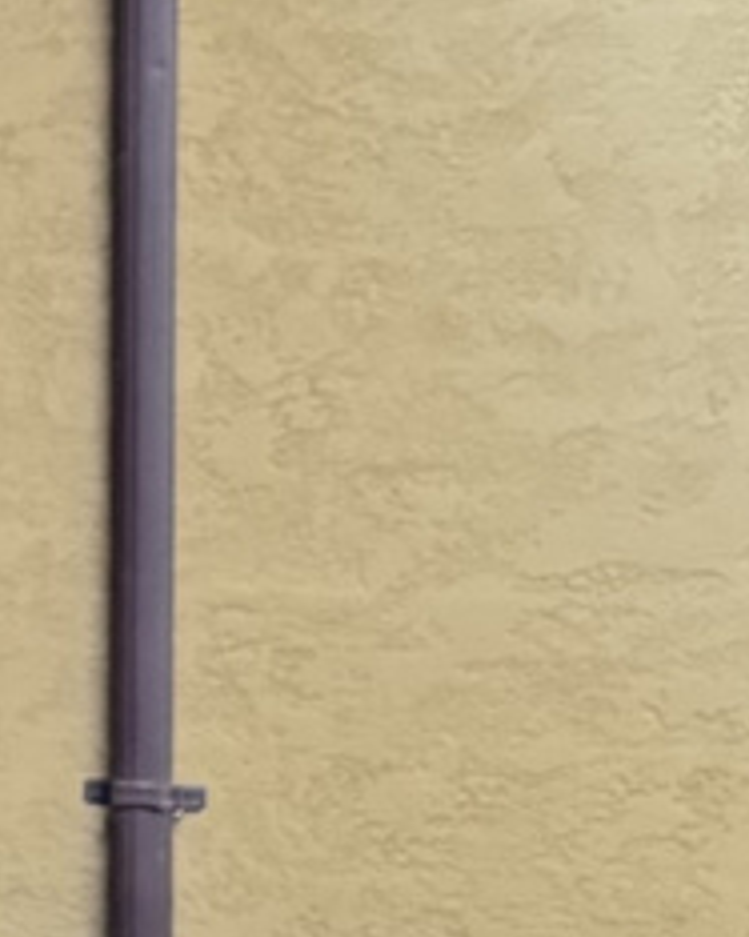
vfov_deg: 9.4
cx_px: -2283
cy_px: 573
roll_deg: -0.1
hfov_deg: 6.2
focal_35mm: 205
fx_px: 5684
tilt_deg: -3.3
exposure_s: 1/161
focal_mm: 6.76
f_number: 1.78
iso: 80
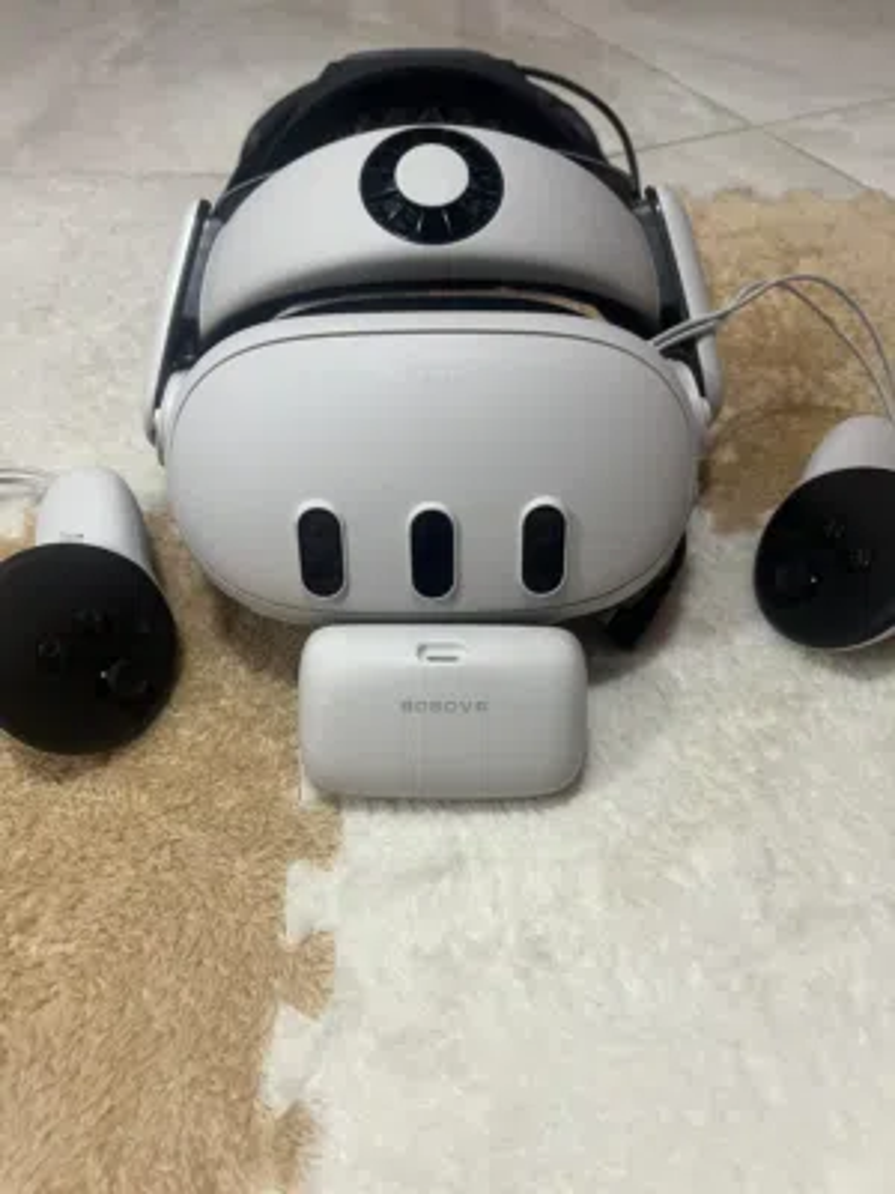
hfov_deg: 53.1
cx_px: 448
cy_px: 597
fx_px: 896
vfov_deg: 67.3
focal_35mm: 26
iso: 160
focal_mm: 5.7
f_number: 1.5
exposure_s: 1/60
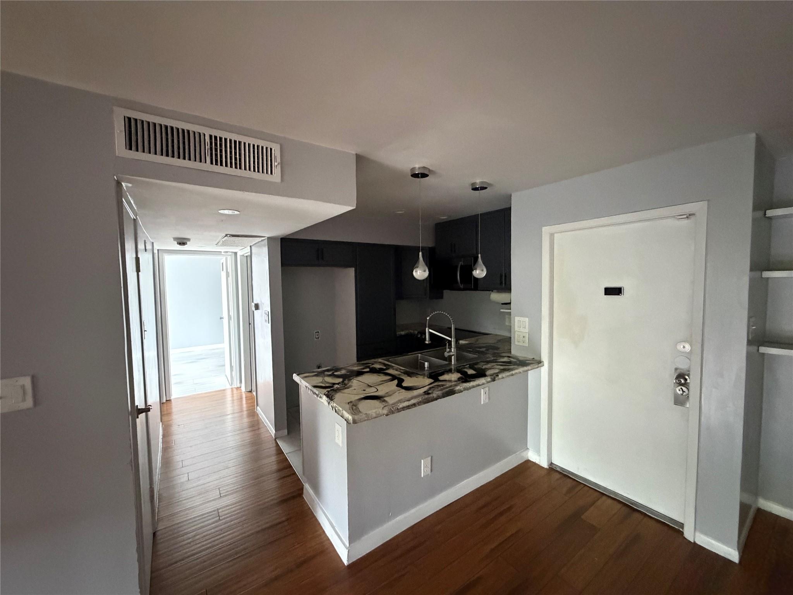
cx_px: 396
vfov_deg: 85.7
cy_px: 298
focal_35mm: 14
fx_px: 321
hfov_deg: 102.1
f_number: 2.2
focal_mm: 2.22
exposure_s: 1/60
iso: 1250
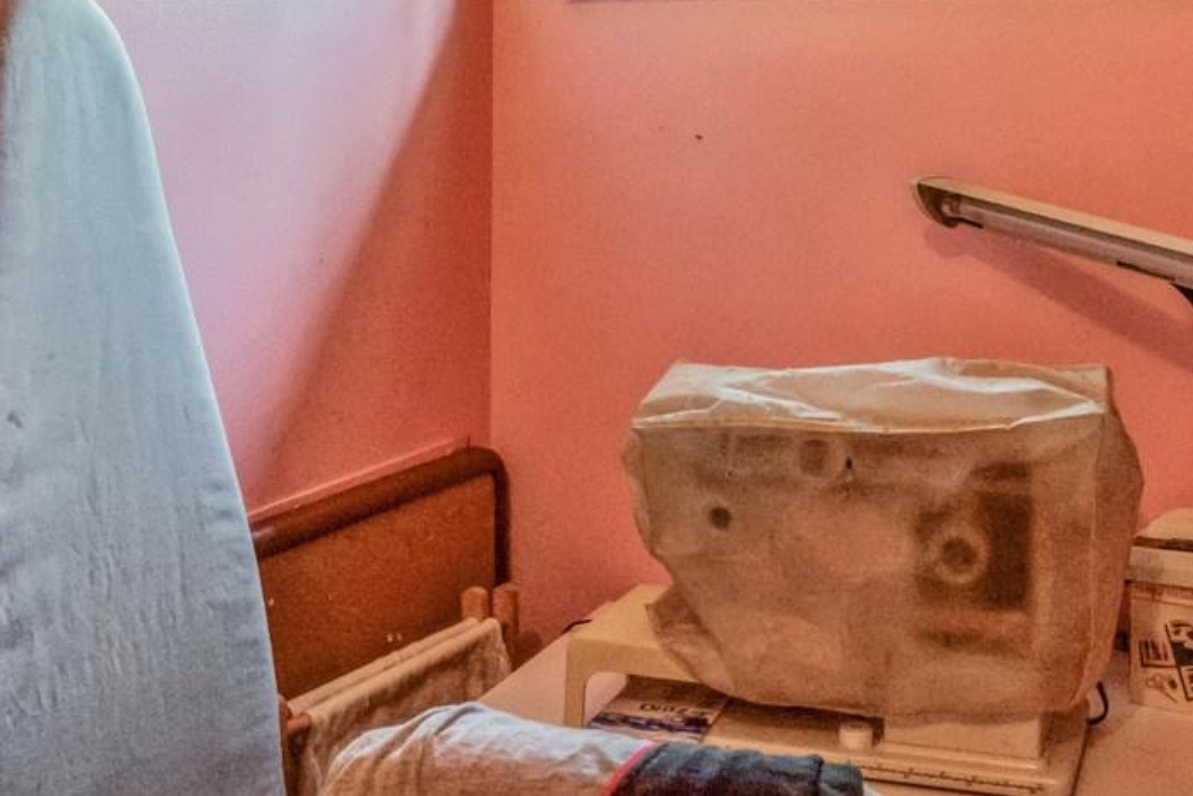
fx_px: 1558
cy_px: 131
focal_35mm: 47
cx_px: 671
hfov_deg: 41.8
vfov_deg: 27.9
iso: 1250
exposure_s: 1/125
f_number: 5
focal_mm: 16
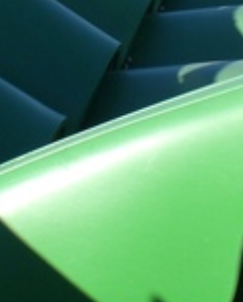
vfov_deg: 14.0
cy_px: 12
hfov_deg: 11.5
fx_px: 1209
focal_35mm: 135
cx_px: 132
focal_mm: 6.3
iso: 50
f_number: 4.4
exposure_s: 1/320
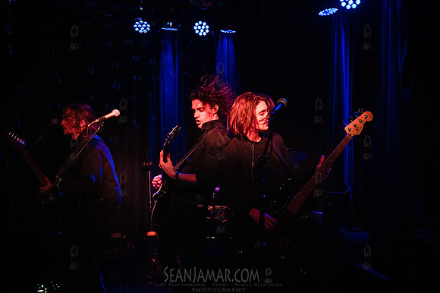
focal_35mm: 32
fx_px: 391
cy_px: 146
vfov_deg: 41.1
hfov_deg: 58.7
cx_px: 220
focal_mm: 32
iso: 12800
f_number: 3.5
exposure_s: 1/400
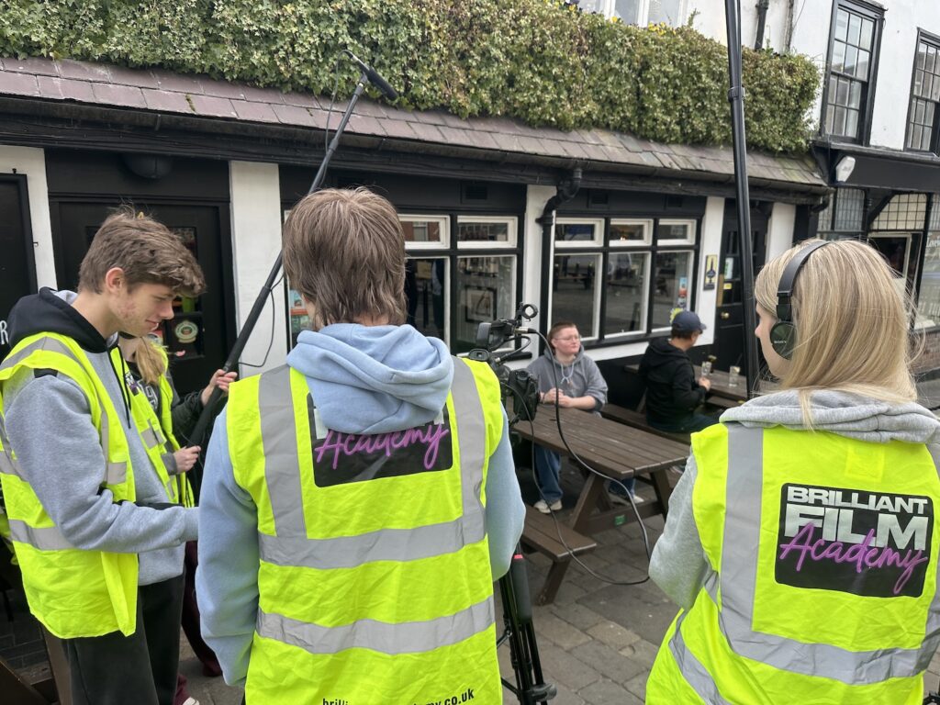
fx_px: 652
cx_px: 470
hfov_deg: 71.6
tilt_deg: -10.9
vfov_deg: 56.8
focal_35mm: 24
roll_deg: -0.7
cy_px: 352
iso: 80
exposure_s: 1/927
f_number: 1.78
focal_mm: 6.86
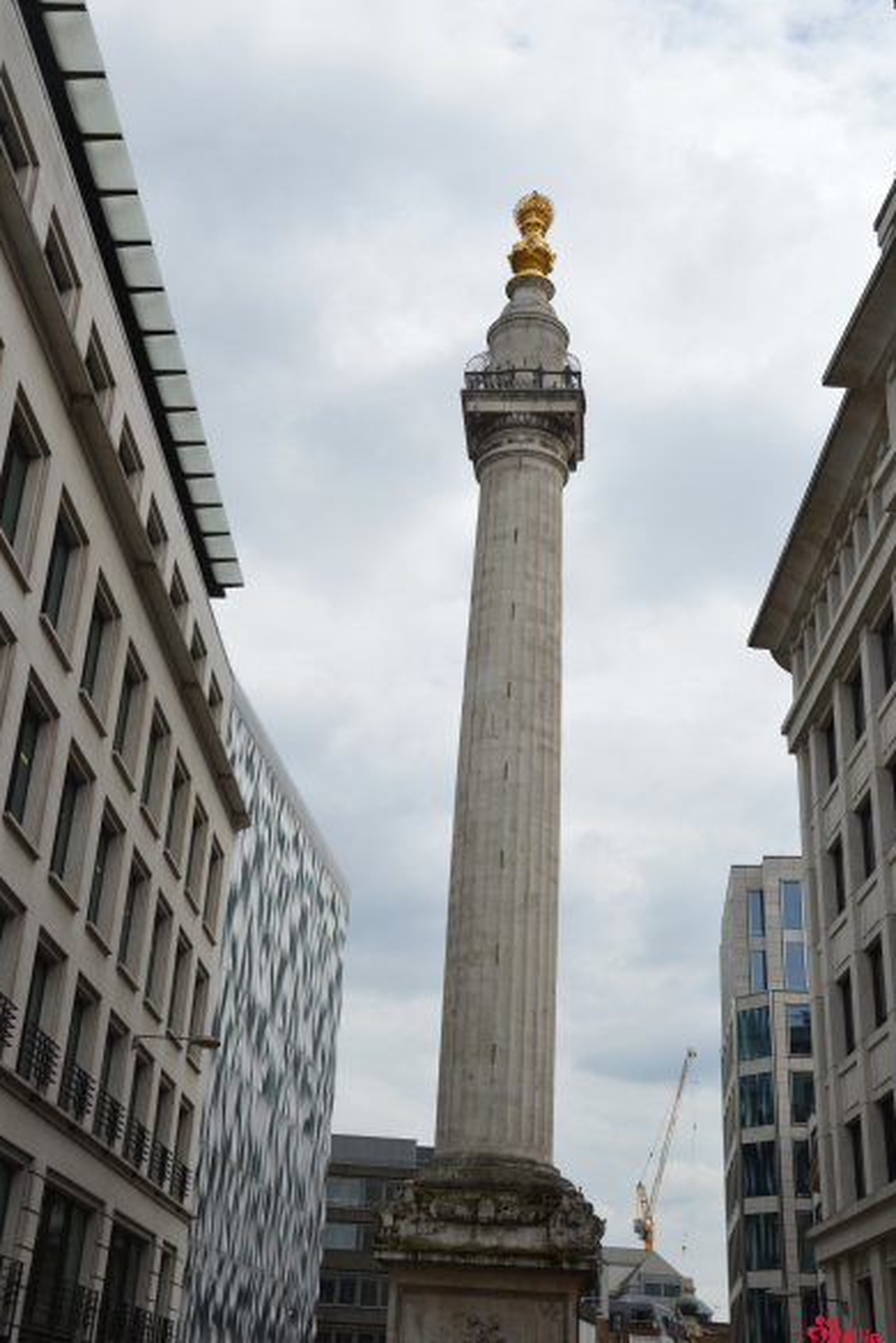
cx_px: 442
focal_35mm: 40
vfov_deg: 48.5
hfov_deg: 33.4
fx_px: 1493
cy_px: 673
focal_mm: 26
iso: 100
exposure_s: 1/320
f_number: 9
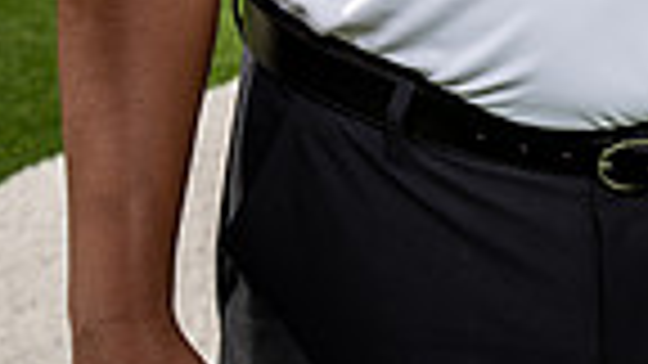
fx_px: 3436
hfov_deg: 10.7
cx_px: 639
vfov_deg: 5.8
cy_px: -575
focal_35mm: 200
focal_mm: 61
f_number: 8
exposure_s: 1/250
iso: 125
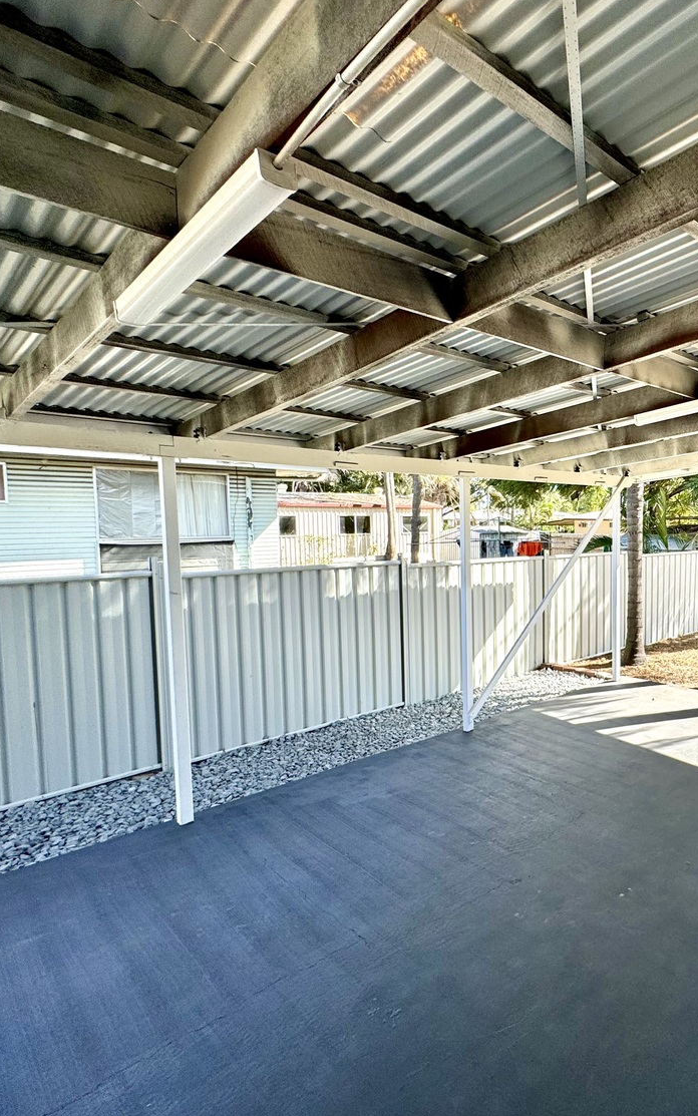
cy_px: 560
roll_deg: -0.2
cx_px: 669
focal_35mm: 20
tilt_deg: -4.4
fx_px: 608
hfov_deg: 50.4
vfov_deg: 85.1
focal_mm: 2.22
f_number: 2.2
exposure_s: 1/529
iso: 40
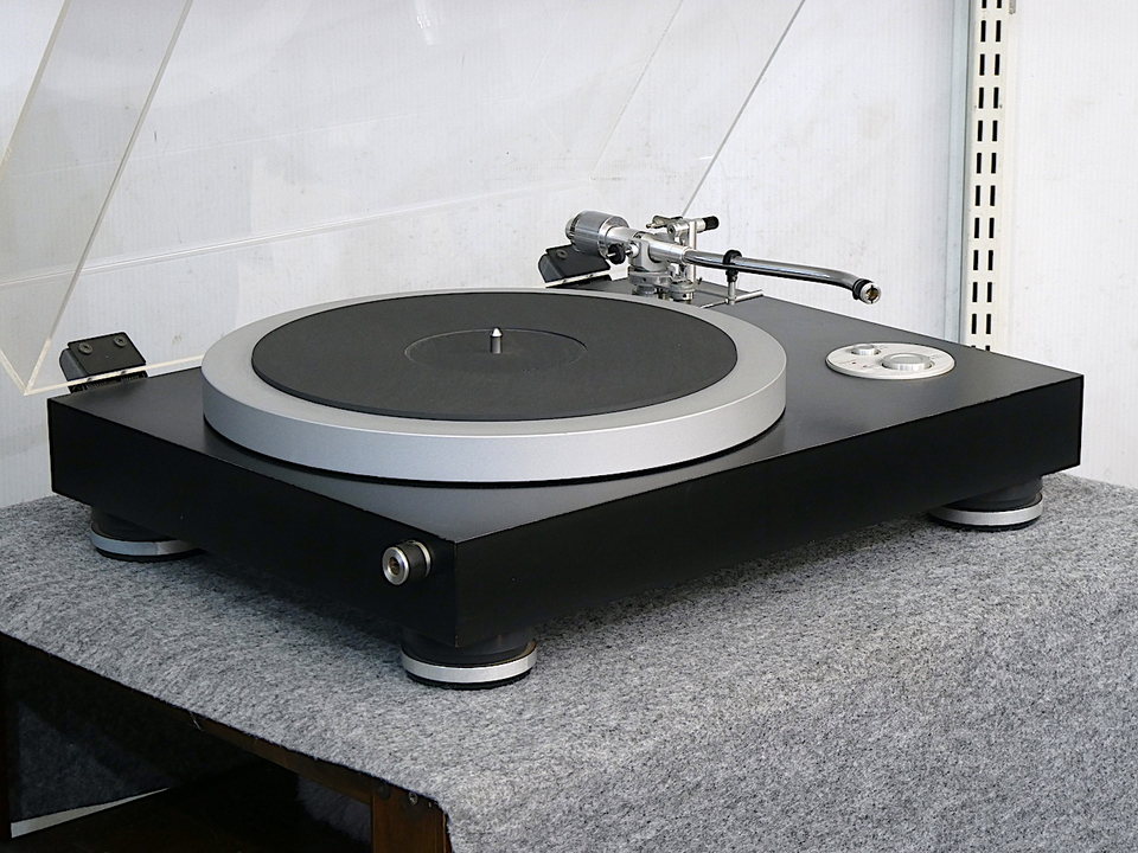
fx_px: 3222
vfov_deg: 15.1
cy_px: 426
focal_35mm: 98
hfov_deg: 20.0
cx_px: 569
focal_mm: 17.5
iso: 200
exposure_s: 1/15
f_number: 5
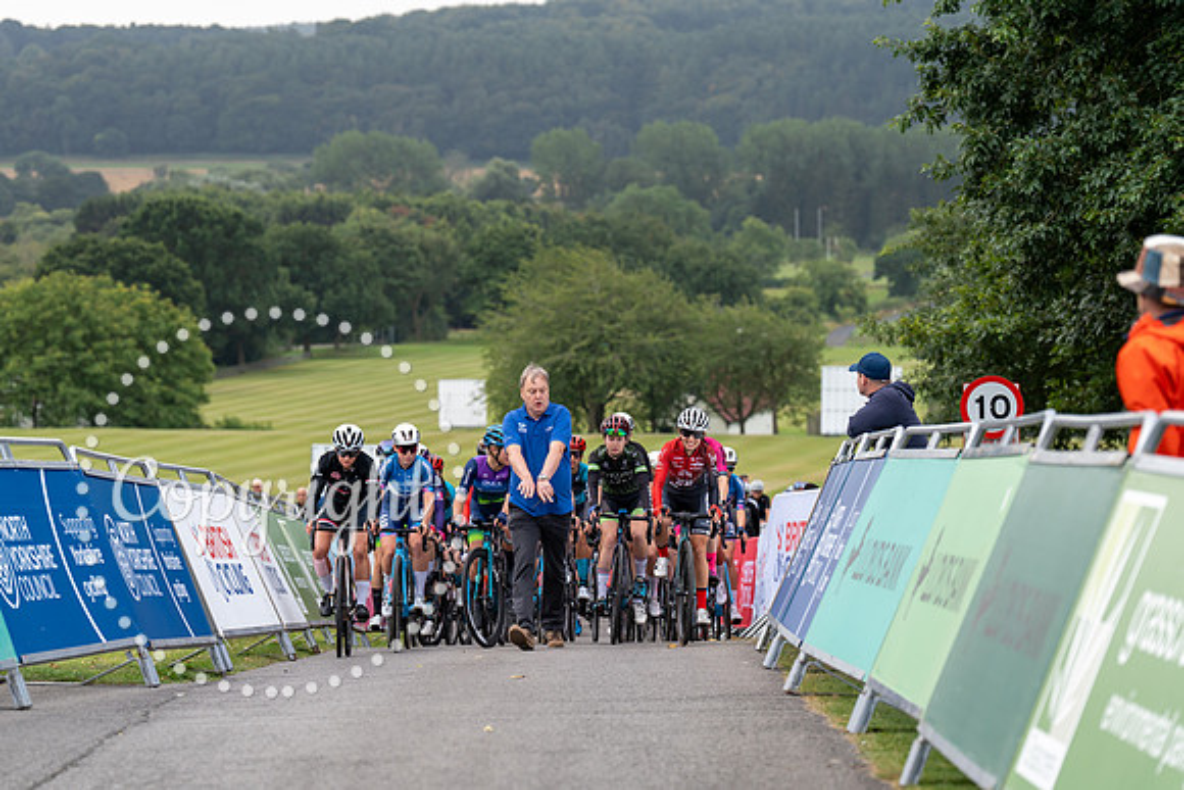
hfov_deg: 14.8
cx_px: 592
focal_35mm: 139
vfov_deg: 9.9
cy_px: 395
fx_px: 4572
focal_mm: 139
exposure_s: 1/800
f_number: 4
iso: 200
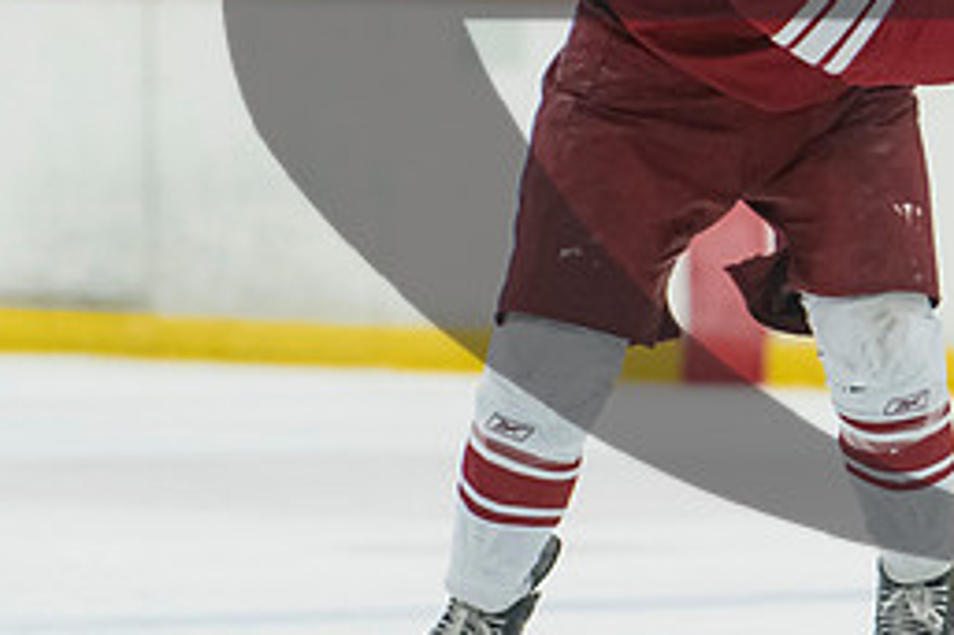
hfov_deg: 3.5
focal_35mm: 587
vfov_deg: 2.3
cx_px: 892
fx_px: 15545
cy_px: 198
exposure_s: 1/500
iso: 3200
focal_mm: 200
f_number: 2.8
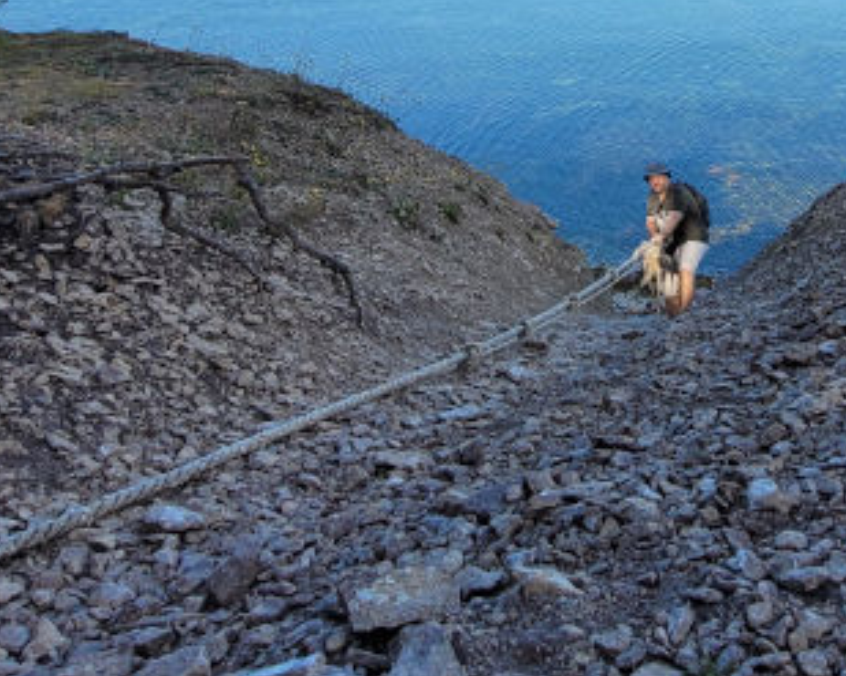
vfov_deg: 35.4
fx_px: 926
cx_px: 605
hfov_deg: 47.7
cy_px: -31
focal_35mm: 37
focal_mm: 1.74
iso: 40
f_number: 2.2
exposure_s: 1/792
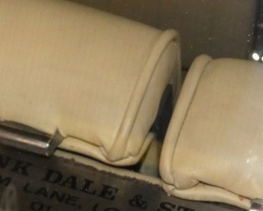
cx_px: 158
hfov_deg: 13.6
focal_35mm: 142
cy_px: 194
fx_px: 1106
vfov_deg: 10.8
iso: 800
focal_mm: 9
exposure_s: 1/60
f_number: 4
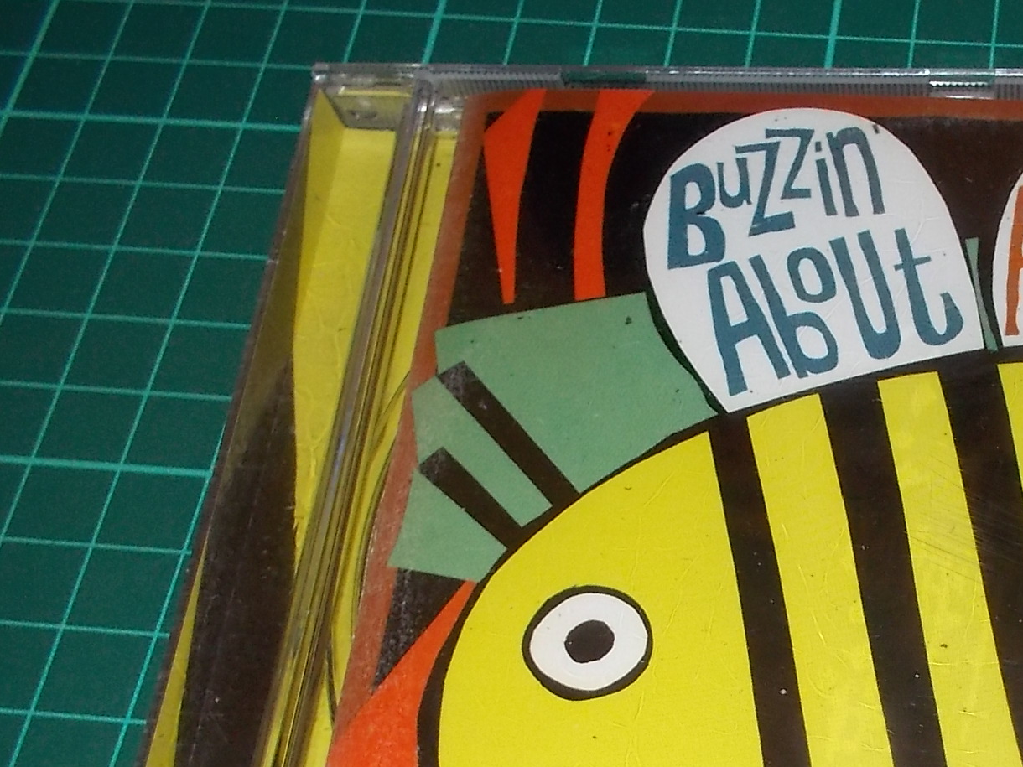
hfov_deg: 33.7
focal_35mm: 54
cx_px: 911
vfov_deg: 26.1
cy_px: 701
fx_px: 1596
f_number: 3.3
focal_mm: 4.1
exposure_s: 1/30
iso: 200
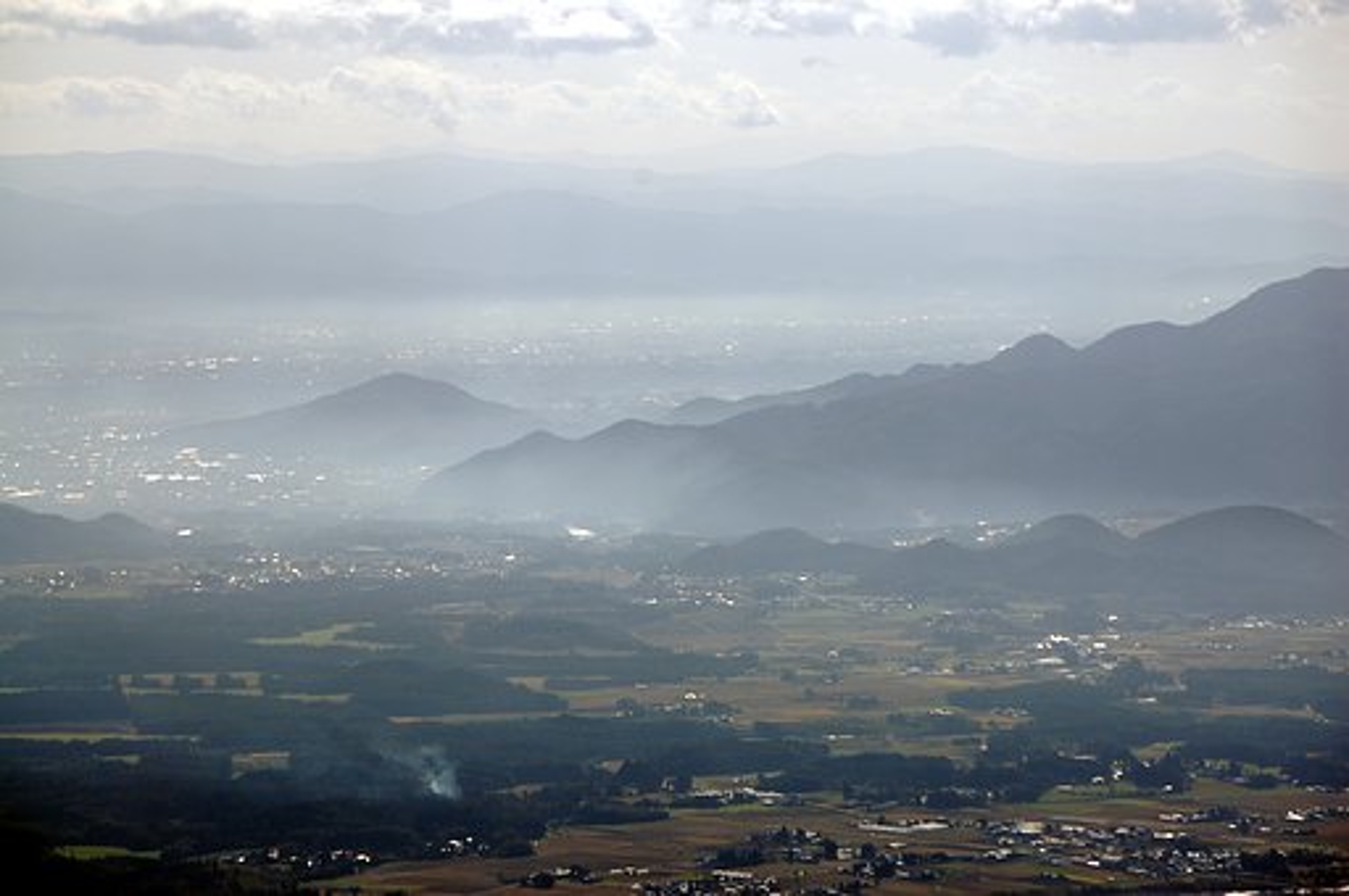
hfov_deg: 13.1
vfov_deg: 8.7
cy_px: 448
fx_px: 5894
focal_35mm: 158
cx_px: 674
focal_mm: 105
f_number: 9
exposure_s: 1/1250
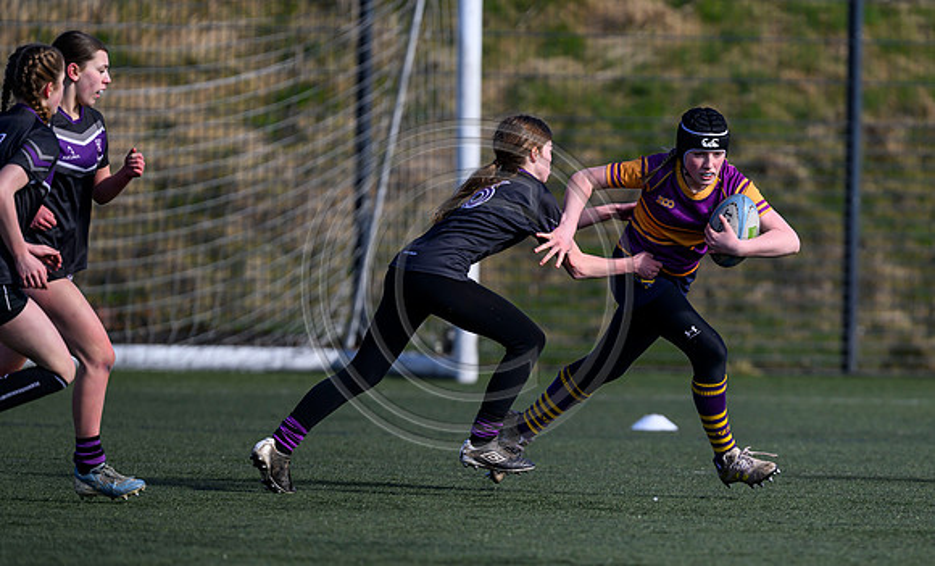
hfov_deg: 3.5
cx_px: 679
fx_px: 15140
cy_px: 448
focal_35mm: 599
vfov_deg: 2.1
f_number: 3.2
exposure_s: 1/2500
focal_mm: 400
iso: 200
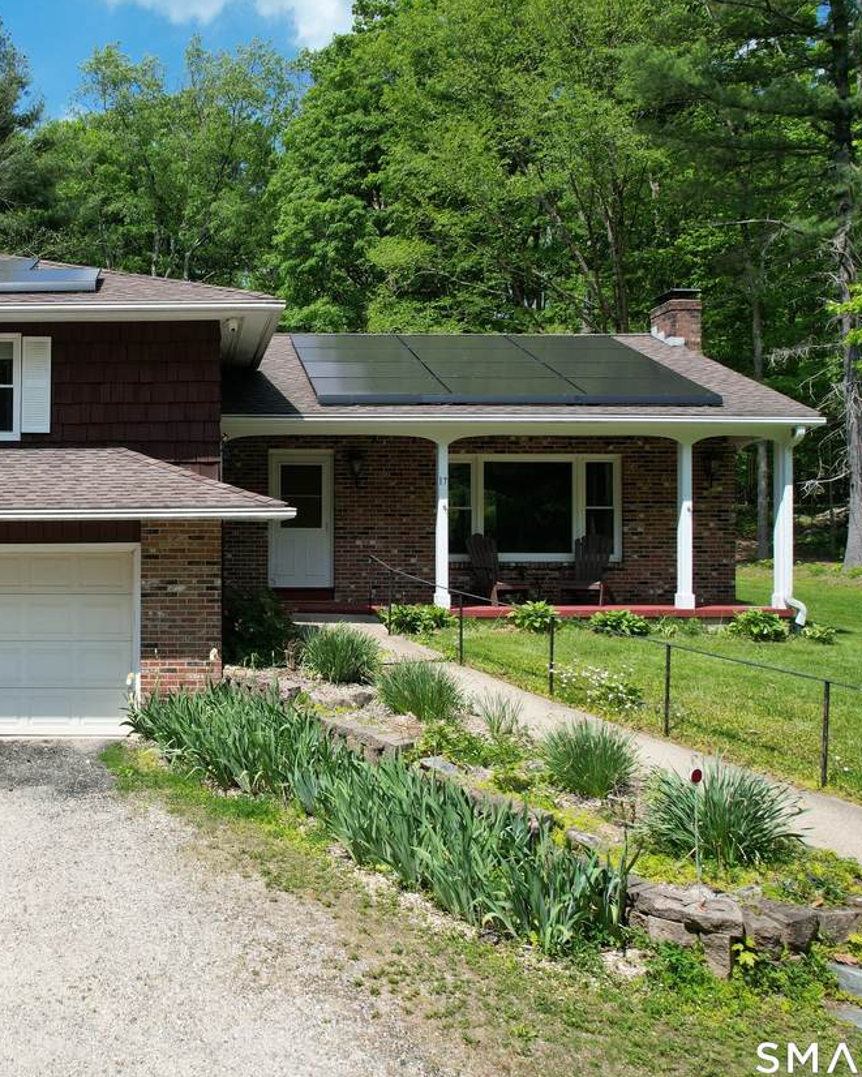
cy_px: 530
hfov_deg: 43.6
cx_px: 170
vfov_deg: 55.7
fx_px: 1020
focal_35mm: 32
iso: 100
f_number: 2.8
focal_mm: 8.38
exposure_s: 1/1500
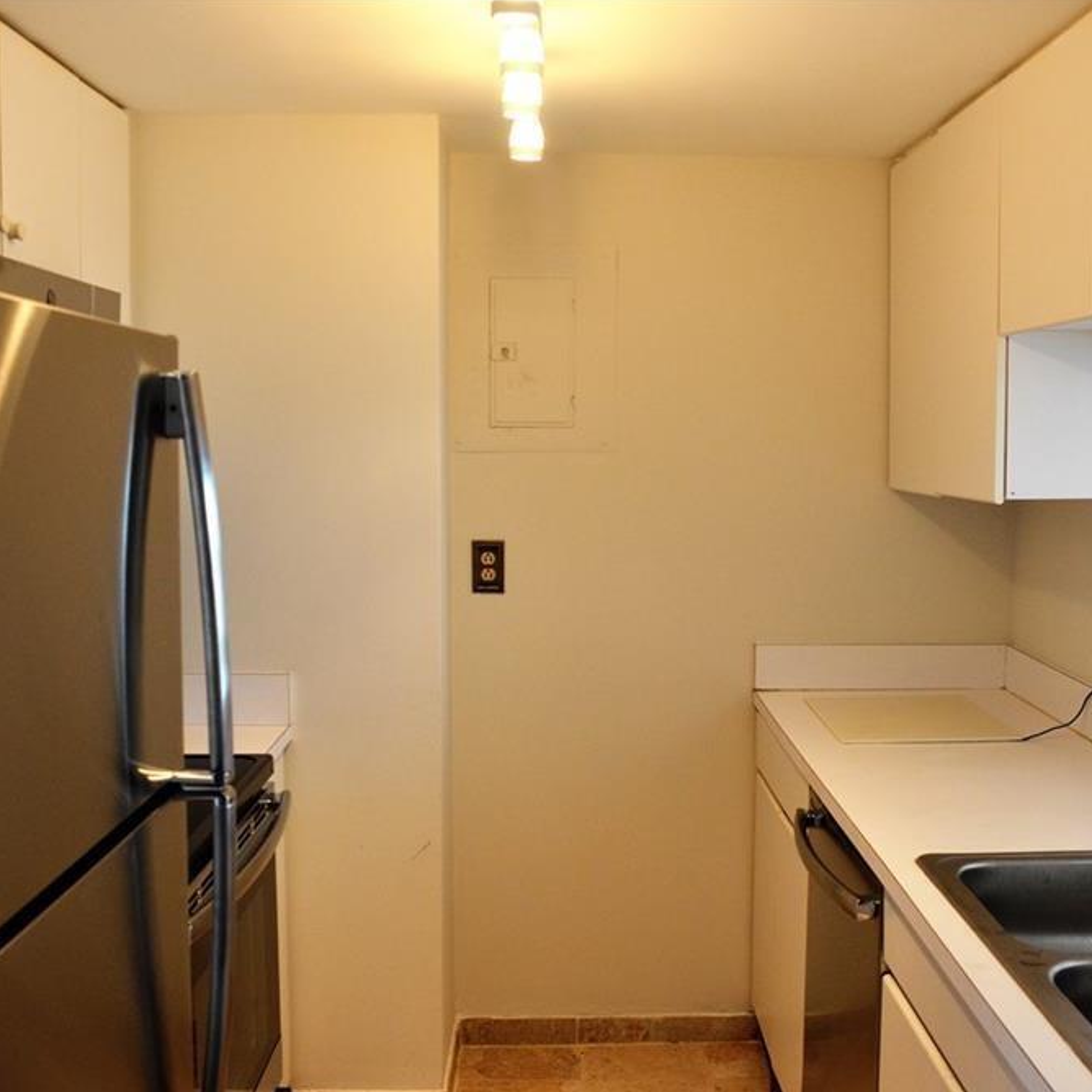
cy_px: 548
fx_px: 1392
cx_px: 598
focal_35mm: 39
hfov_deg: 42.8
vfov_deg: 42.8
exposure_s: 1/60
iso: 640
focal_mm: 20
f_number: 4
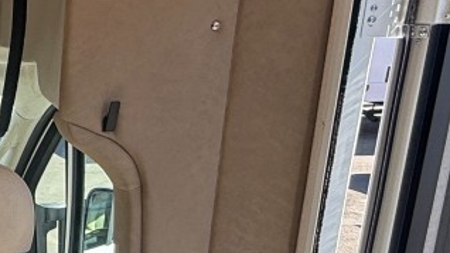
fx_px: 800
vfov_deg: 17.7
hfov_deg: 25.2
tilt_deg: -16.6
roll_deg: -0.1
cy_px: 235
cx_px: -195
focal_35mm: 67
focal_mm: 2.22
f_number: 2.2
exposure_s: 1/202
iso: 50
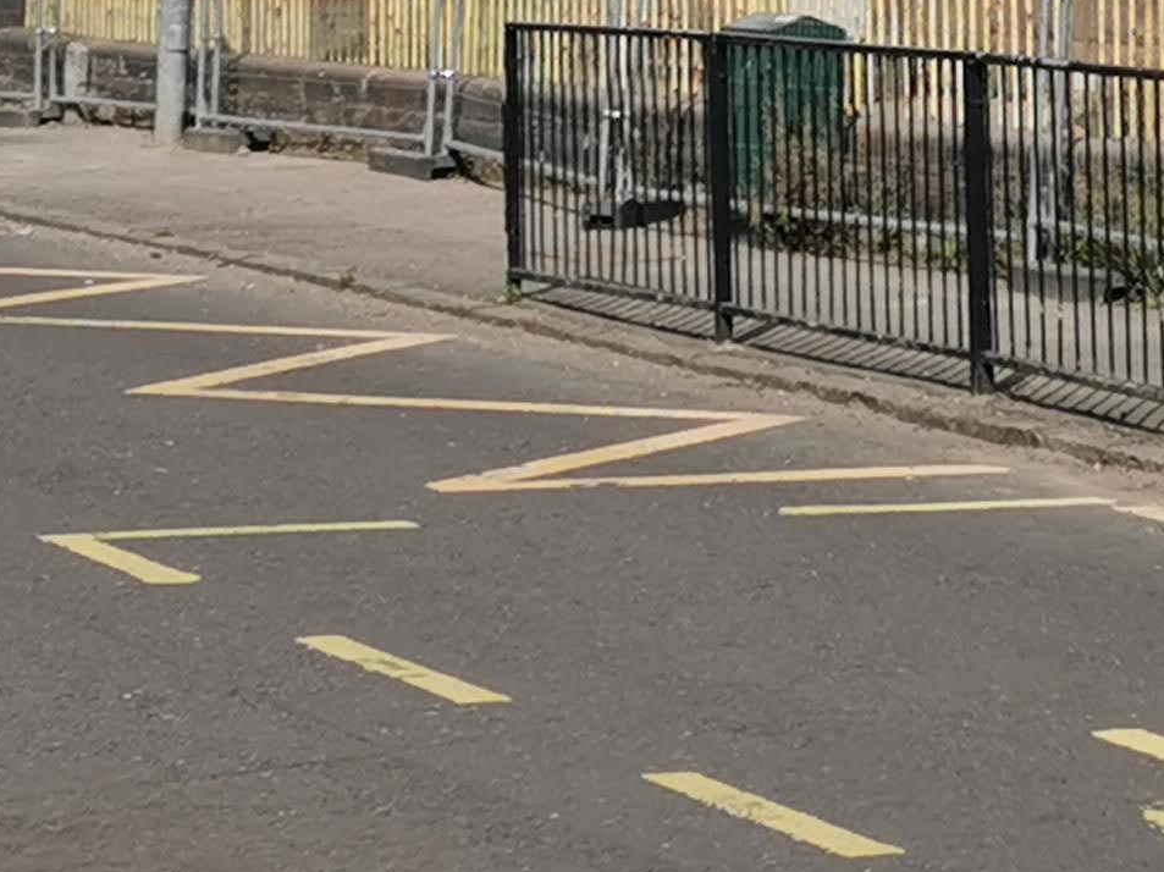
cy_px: -589
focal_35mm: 157
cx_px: 1518
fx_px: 5277
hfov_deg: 12.2
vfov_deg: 9.1
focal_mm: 5.56
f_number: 1.6
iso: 50
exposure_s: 1/6061
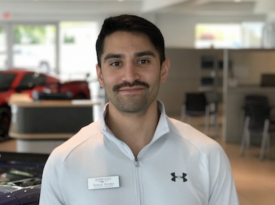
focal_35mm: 57
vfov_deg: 25.6
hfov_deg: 33.9
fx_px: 452
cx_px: 138
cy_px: 102
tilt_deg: -3.7
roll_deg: -0.2
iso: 50
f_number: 2.8
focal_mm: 6.6
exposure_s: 1/57
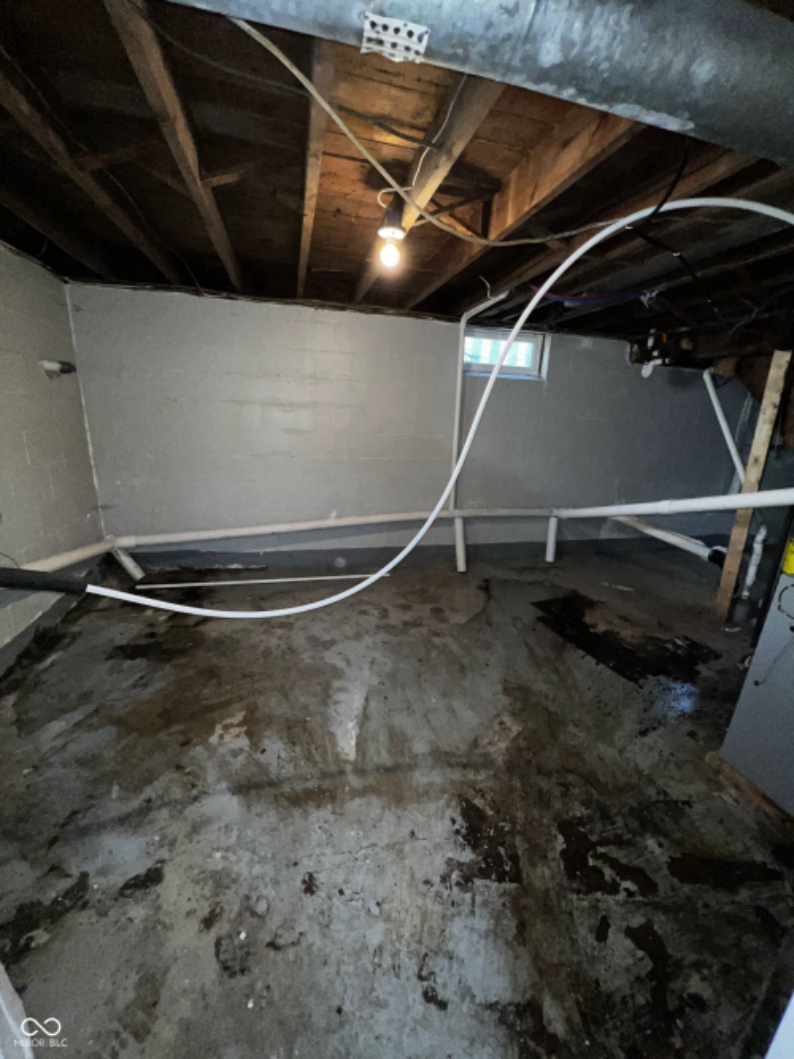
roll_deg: -2.1
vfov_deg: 106.2
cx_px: 397
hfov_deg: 89.9
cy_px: 530
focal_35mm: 13
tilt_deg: -15.0
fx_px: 398
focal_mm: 1.57
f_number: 1.8
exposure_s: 1/60
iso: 200
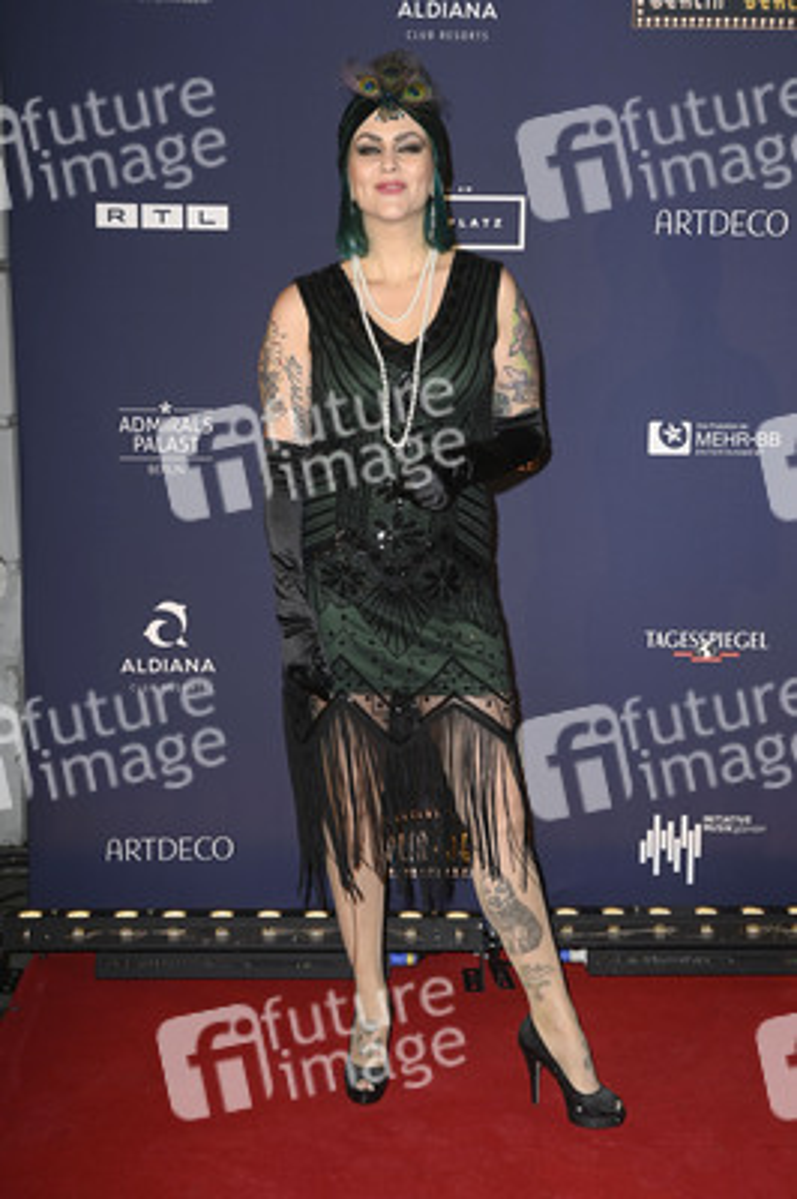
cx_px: 398
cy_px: 600
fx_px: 1663
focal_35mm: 50
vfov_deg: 39.6
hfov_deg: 26.9
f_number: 5.6
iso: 400
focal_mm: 50
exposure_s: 1/200
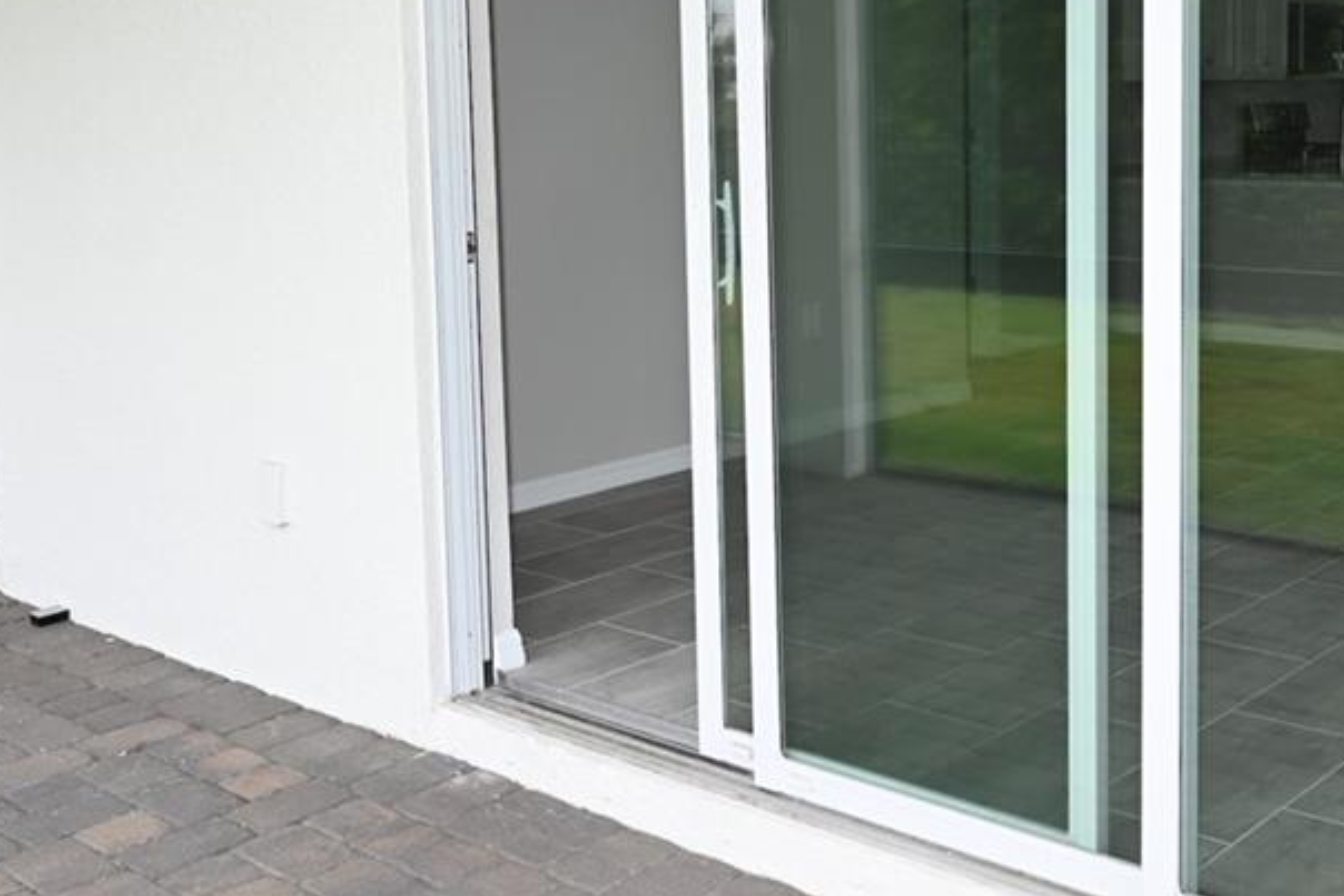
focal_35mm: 46
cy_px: 269
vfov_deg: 28.8
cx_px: 788
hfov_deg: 42.3
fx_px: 1730
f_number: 5
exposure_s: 1/100
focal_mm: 17.5
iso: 200
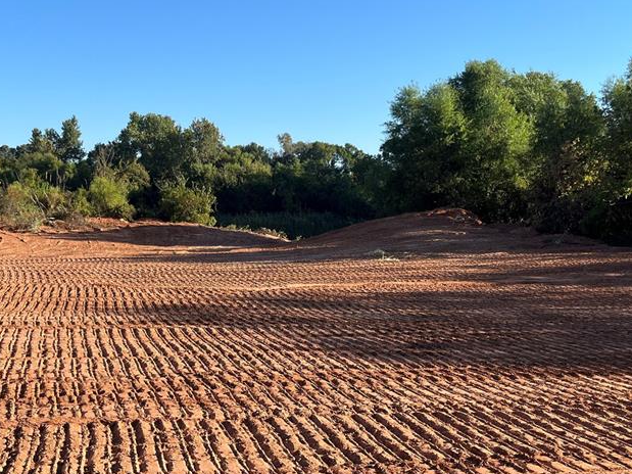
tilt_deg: -1.5
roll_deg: -0.4
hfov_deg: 43.4
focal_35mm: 43
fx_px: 785
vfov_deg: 33.6
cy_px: 226
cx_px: 221
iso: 50
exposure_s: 1/2309
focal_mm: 5.1
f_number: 1.6
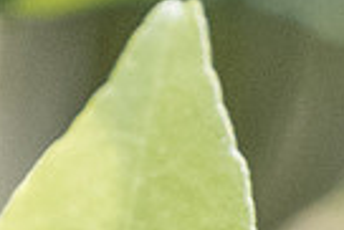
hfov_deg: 0.8
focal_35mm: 2492
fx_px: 23838
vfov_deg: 0.6
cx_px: -421
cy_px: 592
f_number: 5
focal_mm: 150
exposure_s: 1/4000
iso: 1250
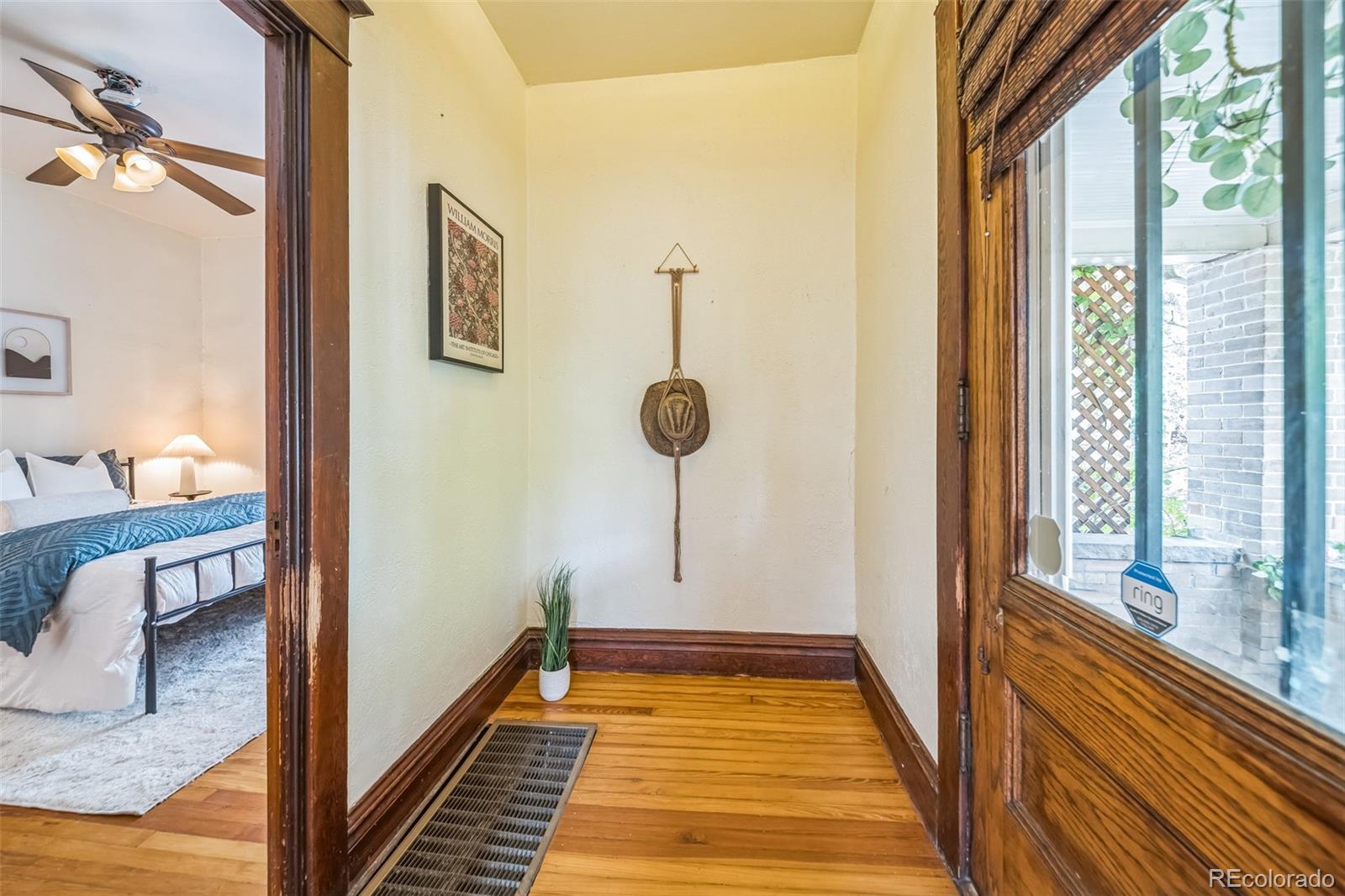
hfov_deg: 112.6
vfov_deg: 90.0
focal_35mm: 12
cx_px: 672
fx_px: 448
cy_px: 448
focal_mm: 12
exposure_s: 1/5
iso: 400
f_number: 7.1
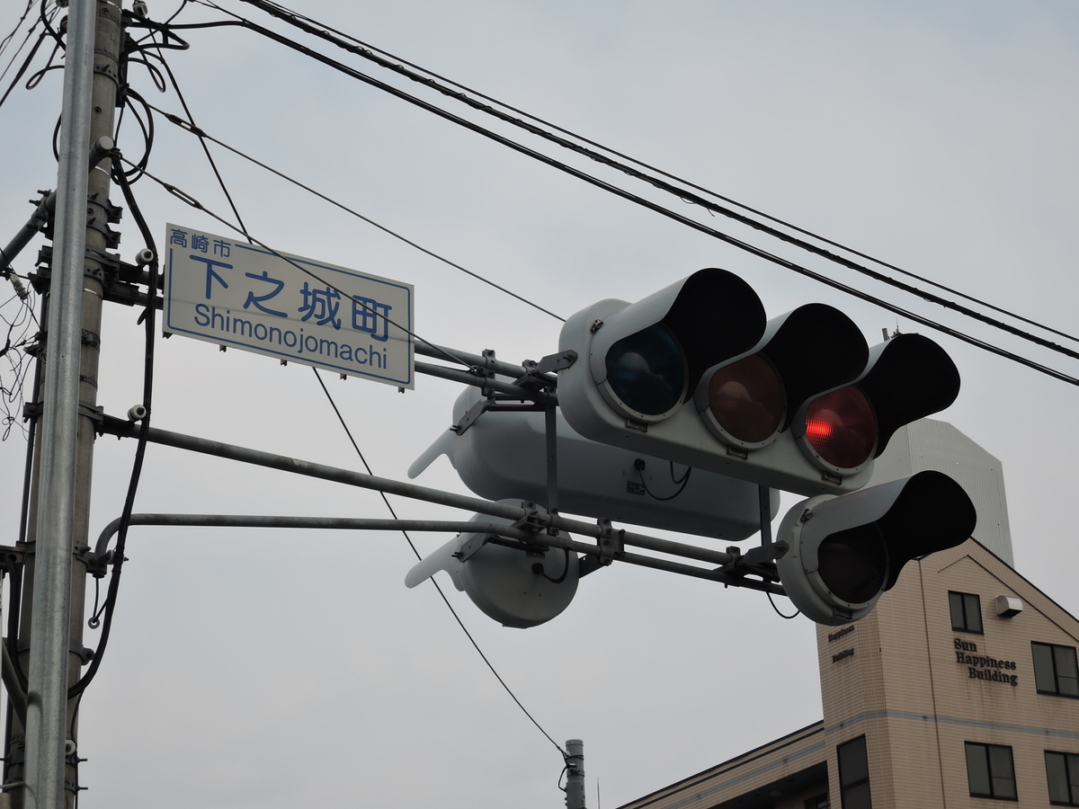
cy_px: 404
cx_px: 540
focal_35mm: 75
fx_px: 2338
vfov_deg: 19.6
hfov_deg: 26.0
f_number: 4.2
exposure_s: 1/60
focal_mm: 16
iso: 80
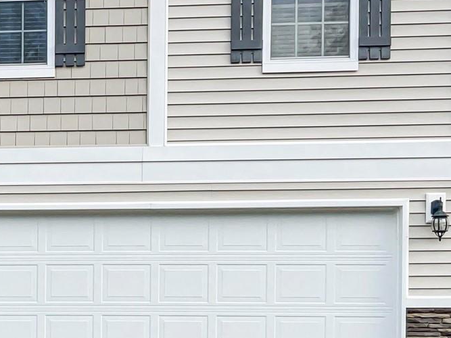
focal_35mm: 89
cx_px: -52
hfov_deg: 20.9
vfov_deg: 16.6
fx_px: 1159
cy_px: 132
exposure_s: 1/900
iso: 16
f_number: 1.8
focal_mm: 3
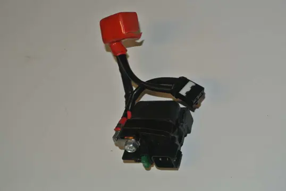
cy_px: 96
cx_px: 143
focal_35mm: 81
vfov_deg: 16.9
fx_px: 644
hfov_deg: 25.0
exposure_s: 1/60
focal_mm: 30
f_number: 5.6
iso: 200
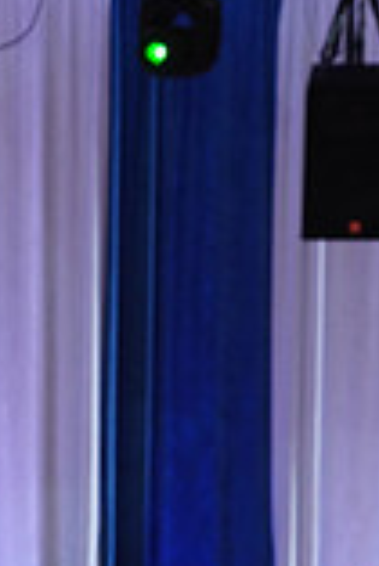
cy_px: 1031
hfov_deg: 4.7
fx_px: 4664
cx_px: 96
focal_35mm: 296
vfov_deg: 6.8
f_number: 6.3
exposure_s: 1/160
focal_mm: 80
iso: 1600
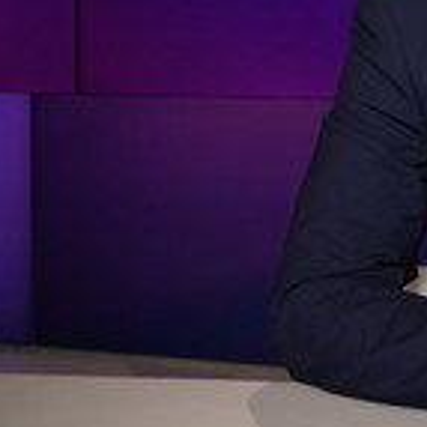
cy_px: 36
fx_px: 1312
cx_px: 602
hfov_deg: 17.1
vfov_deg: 18.2
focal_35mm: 94
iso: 1600
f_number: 5.6
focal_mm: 35
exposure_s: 1/125
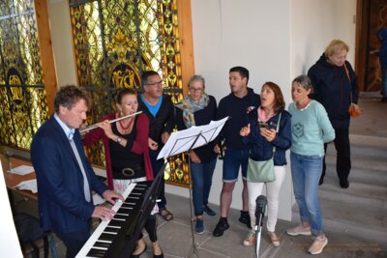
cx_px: 194
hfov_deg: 59.5
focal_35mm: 32
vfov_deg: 41.7
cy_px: 129
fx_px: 339
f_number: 4.5
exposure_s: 1/80
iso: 800
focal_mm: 21
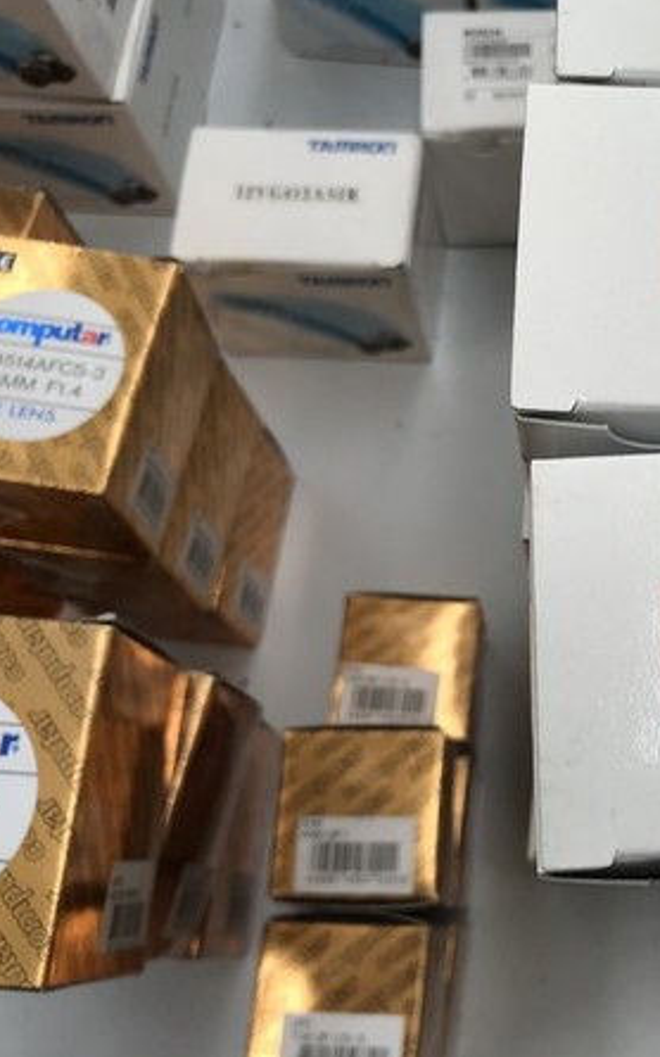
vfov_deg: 49.3
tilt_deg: -70.1
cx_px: 636
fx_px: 1152
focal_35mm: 40
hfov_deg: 30.1
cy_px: 525
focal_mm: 3.99
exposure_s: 1/238
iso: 20
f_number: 1.8
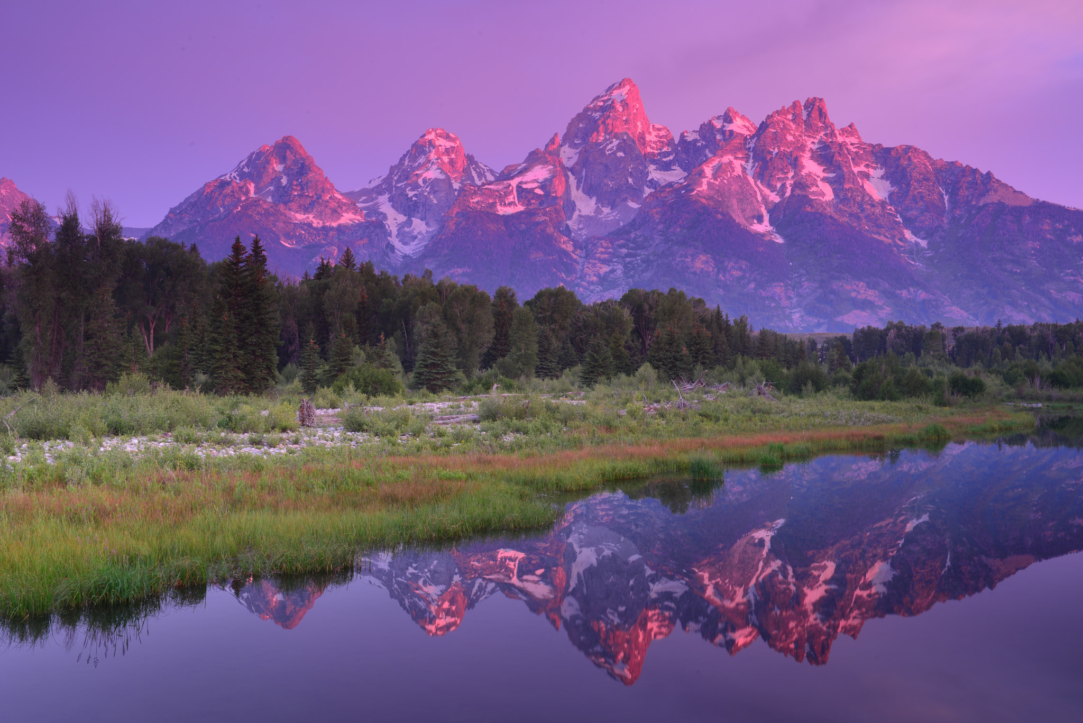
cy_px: 362
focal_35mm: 50
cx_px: 542
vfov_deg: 27.0
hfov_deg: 39.6
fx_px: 1505
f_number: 16
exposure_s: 20
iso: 100
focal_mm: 50
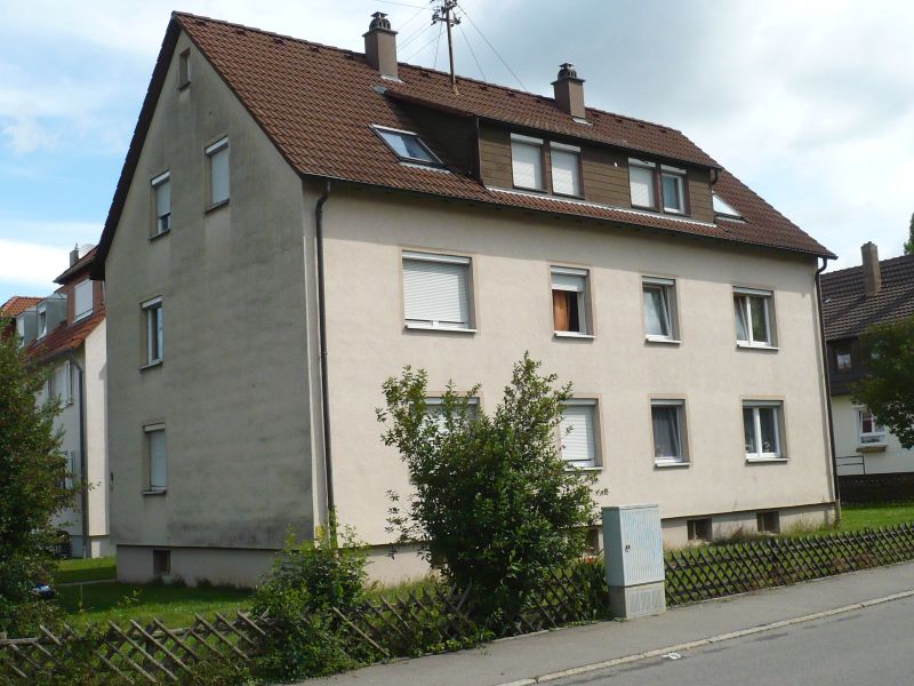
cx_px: 457
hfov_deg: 45.8
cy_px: 343
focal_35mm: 41
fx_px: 1083
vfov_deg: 35.1
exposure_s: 1/320
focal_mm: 5.8
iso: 200
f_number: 8
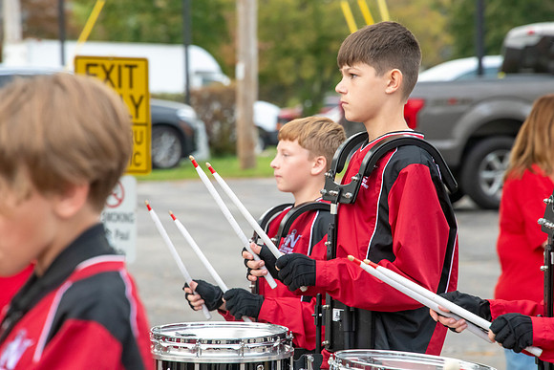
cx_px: 277
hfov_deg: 6.9
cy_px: 185
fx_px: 4618
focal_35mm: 300
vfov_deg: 4.6
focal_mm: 300
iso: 3200
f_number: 11
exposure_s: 1/250
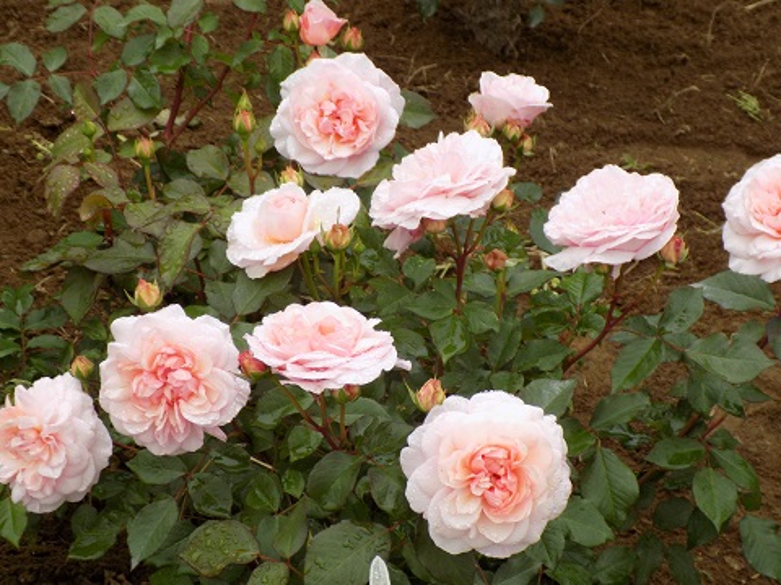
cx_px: 390
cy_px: 292
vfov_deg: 15.2
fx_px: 2188
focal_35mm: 97
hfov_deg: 20.2
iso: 80
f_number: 4.6
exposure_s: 1/100
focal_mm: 17.2
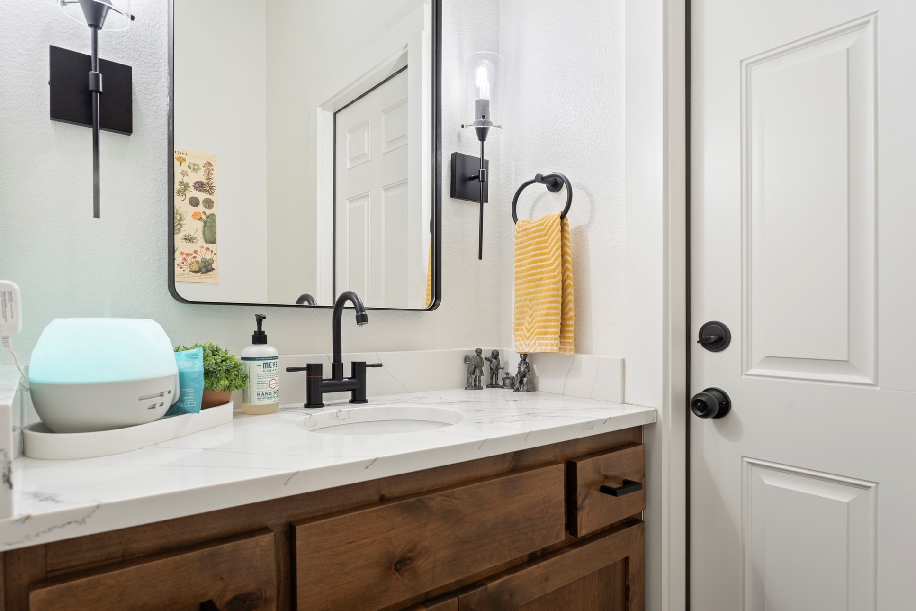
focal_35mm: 20
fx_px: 509
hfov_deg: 84.0
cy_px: 319
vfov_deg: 61.9
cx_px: 449
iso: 160
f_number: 8
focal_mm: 19
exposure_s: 1/1.25
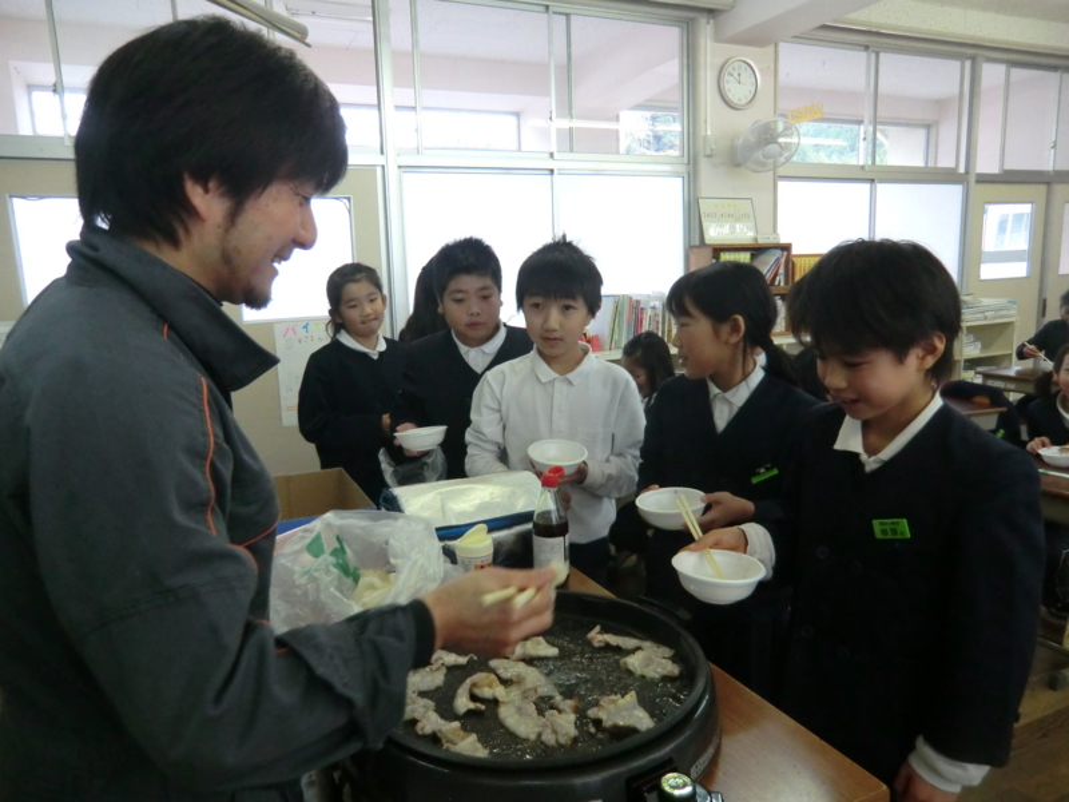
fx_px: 741
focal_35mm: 24
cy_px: 401
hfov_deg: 71.6
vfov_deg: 56.8
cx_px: 534
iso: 400
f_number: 3.2
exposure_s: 1/60
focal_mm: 4.3
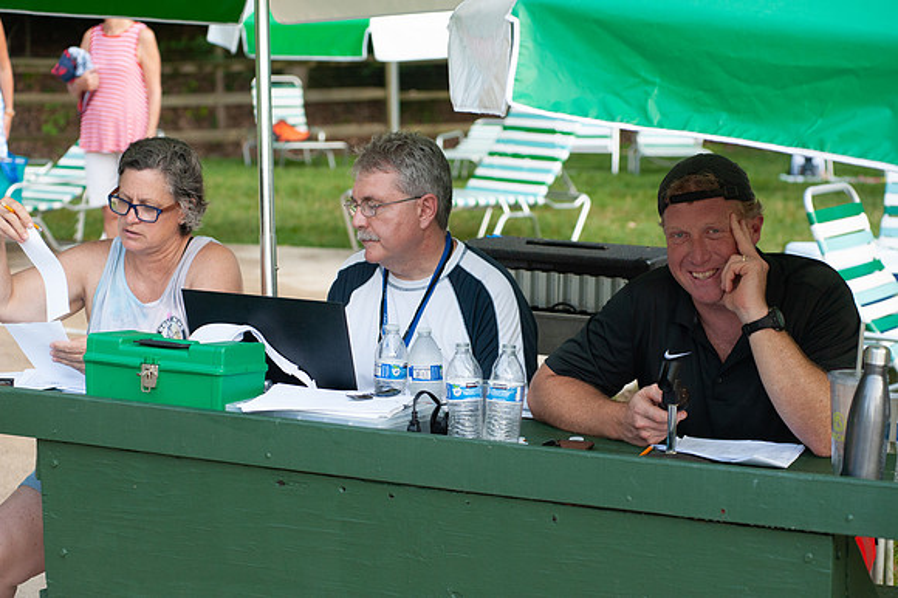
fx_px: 1994
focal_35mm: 80
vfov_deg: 17.0
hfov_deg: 25.4
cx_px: 449
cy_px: 299
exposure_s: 1/500
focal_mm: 80
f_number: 5.6
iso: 1600
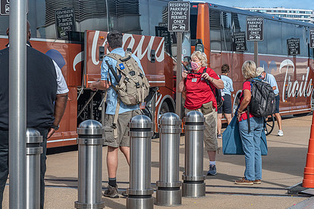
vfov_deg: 11.5
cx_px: 208
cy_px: 101
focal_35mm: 119
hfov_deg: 17.2
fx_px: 1038
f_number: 9
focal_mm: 85
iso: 800
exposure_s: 1/1250
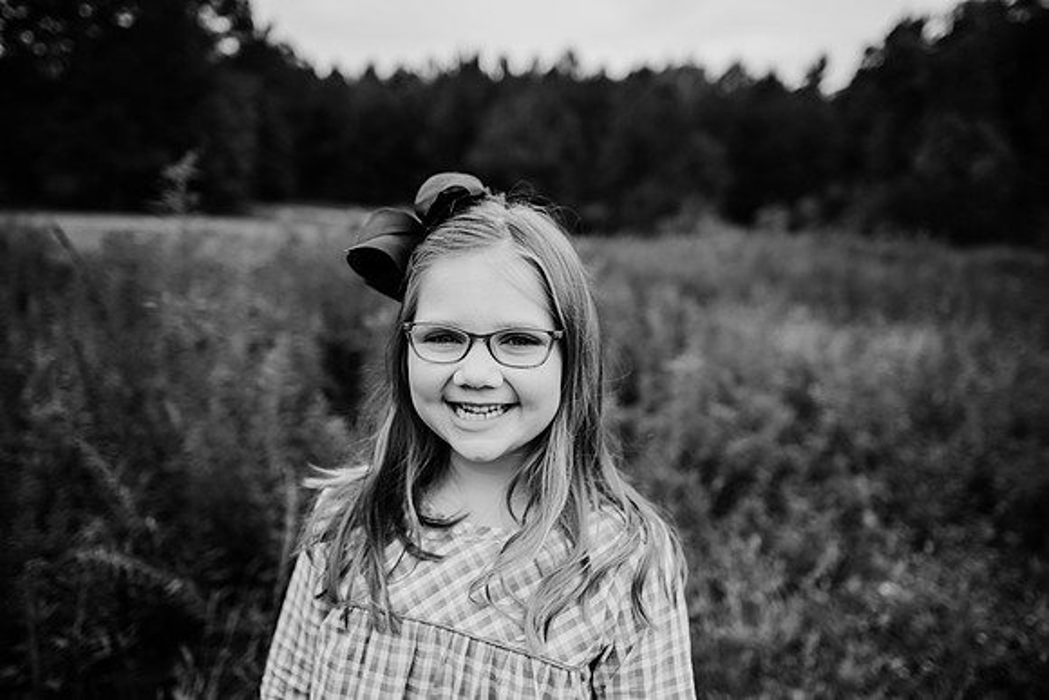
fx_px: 699
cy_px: 350
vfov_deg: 53.2
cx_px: 524
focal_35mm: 24
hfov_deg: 73.7
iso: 125
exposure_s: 1/800
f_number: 2.2
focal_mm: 24
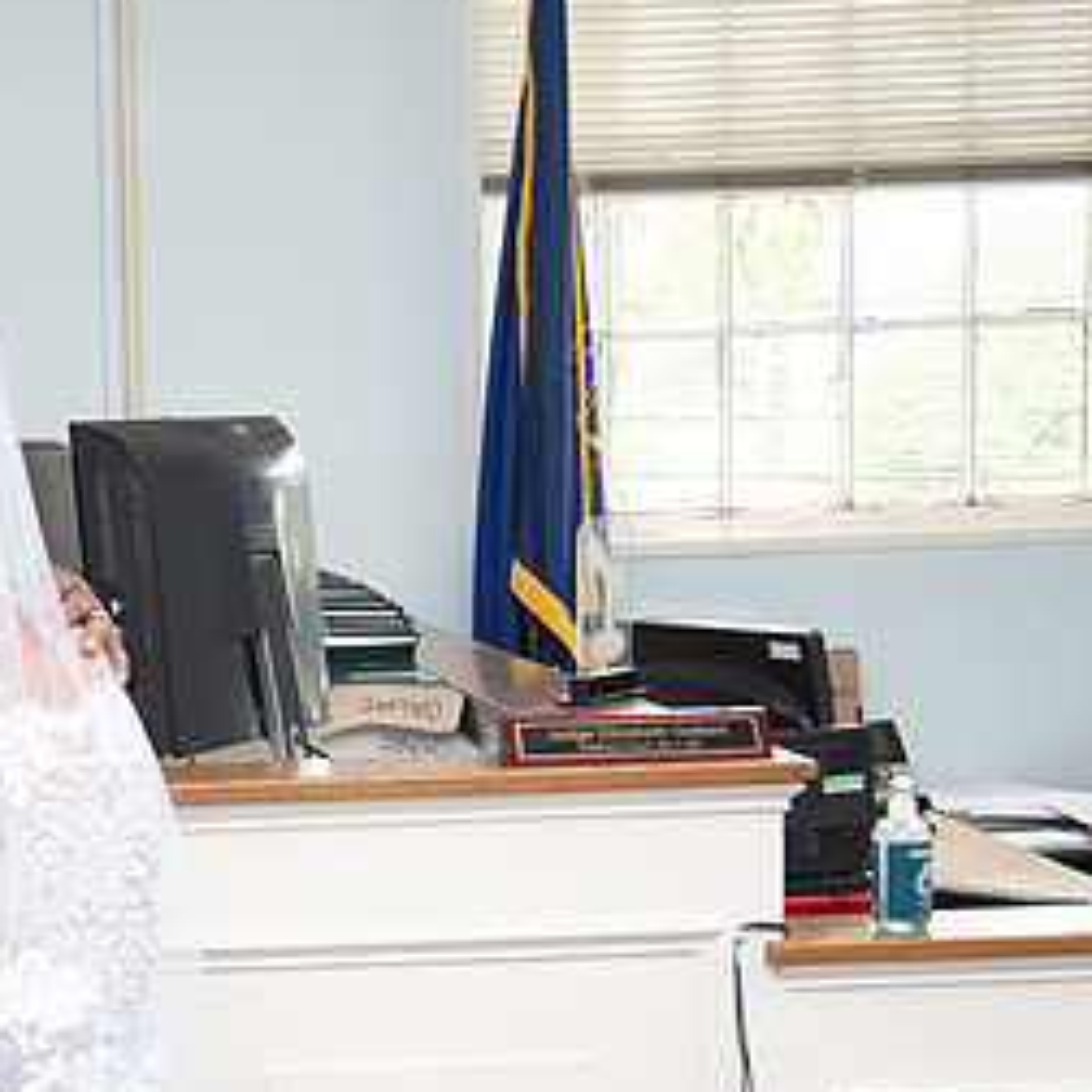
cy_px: 808
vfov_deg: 18.0
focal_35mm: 96
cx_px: -108
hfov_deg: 17.5
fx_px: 3426
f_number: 4.5
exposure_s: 1/160
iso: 1250
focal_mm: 47
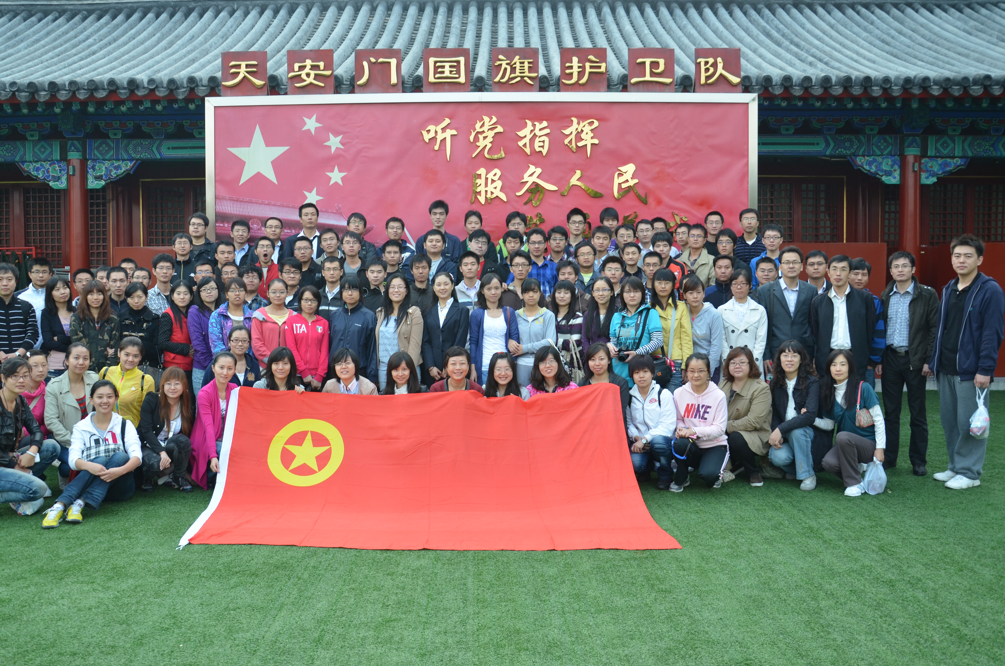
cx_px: 477
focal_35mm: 29
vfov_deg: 44.8
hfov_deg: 63.7
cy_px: 346
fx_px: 808
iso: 400
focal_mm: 18
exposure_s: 1/100
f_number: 5
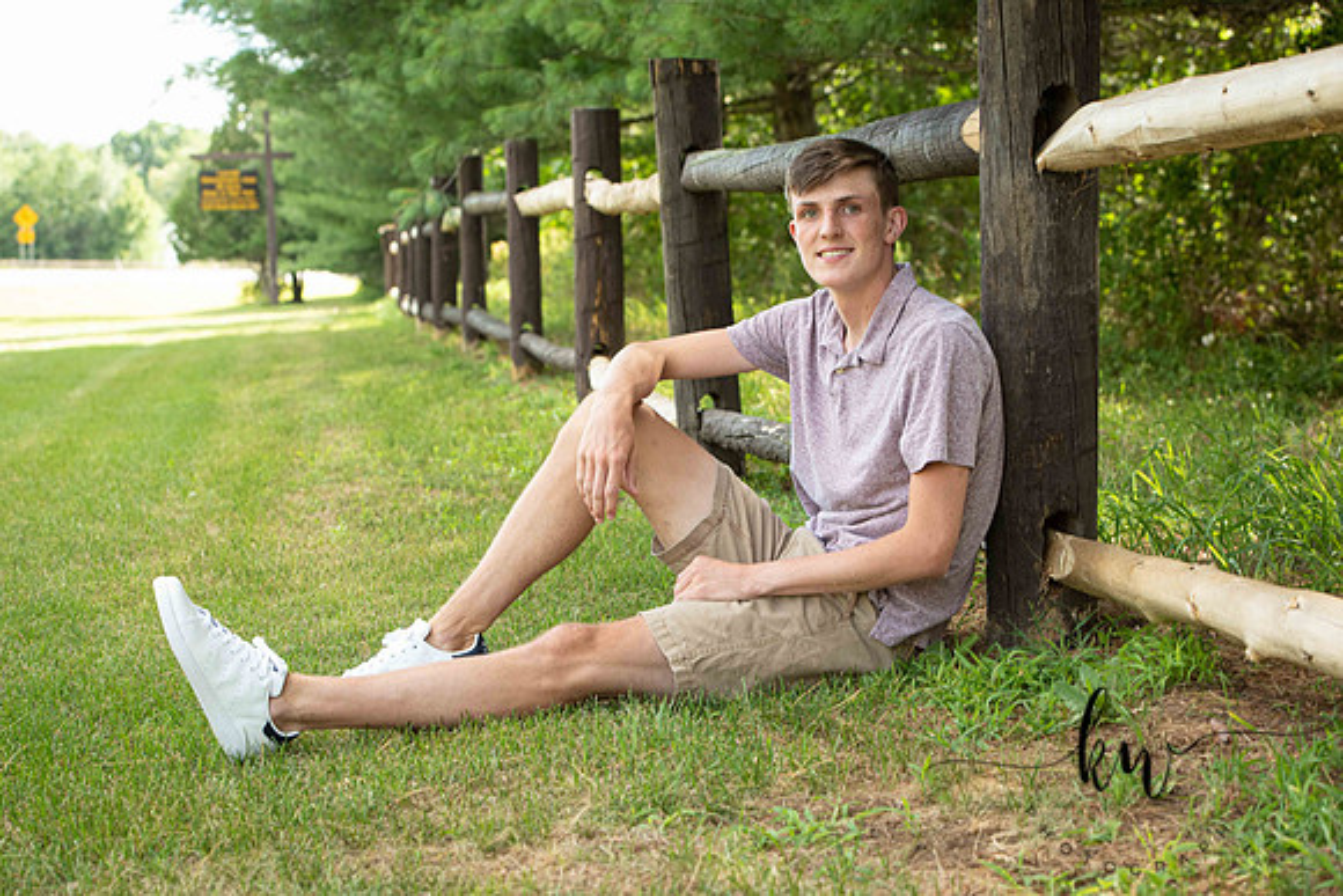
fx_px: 2612
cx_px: 672
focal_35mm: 70
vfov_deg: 19.5
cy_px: 448
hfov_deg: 28.8
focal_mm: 70
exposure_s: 1/200
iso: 400
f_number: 5.6
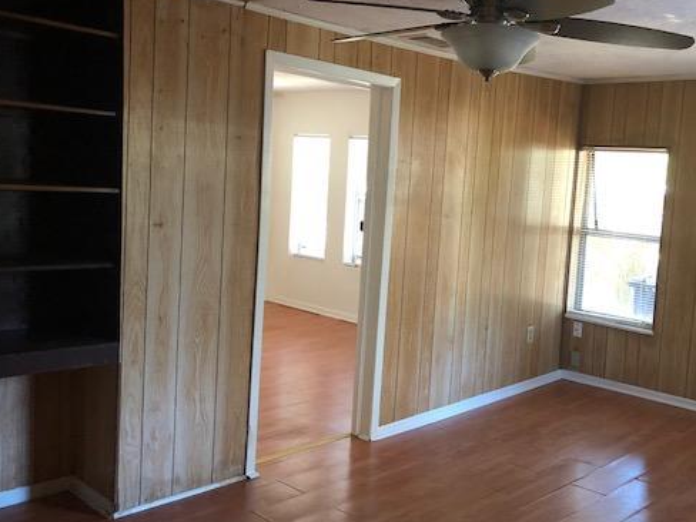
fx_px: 764
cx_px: 424
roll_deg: -4.3
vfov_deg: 37.7
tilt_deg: -6.4
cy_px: 260
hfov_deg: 48.6
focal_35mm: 38
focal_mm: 3.99
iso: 80
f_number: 1.8
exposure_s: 1/15
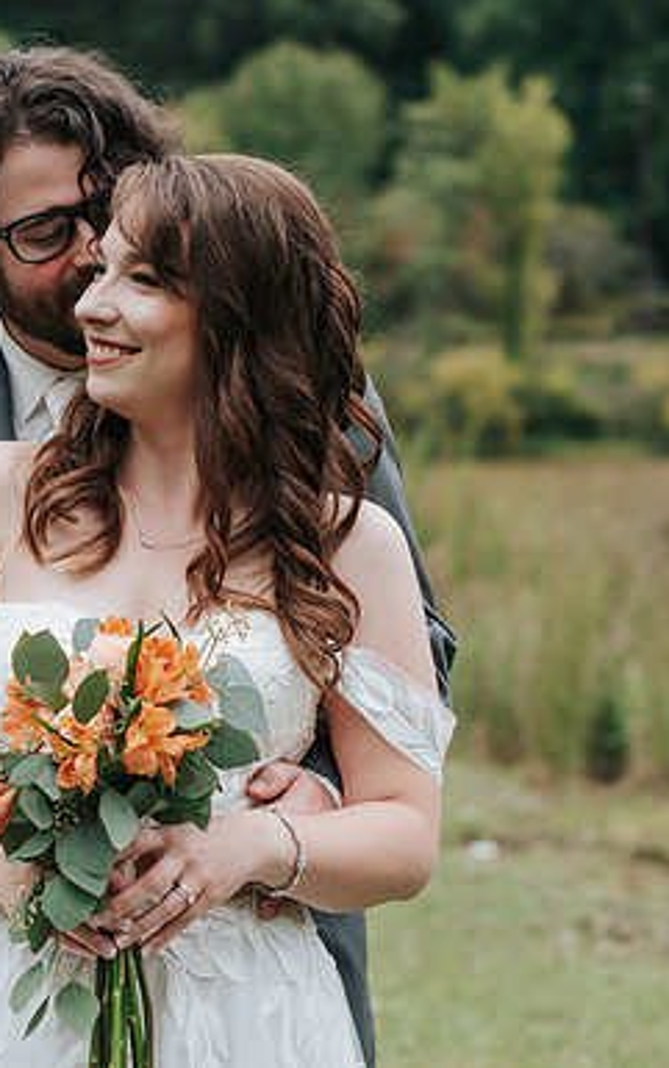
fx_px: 3438
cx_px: 125
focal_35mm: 118
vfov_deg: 17.7
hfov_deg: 11.1
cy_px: 534
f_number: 2.8
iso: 200
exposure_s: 1/1600
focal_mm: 50
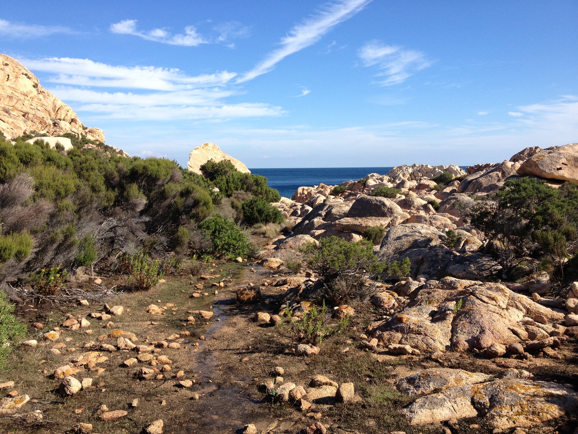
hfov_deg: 52.6
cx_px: 289
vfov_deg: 40.7
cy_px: 217
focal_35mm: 35
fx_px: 584
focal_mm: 4.28
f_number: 2.4
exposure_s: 1/1255
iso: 64
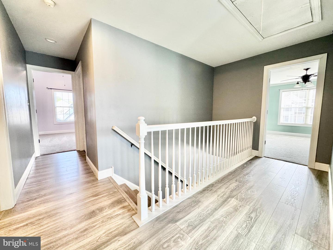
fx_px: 135
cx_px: 166
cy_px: 125
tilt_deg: -5.8
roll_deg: -0.5
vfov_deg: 85.7
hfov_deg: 102.1
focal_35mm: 14
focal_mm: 2.22
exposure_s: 1/120
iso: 200
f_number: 2.2
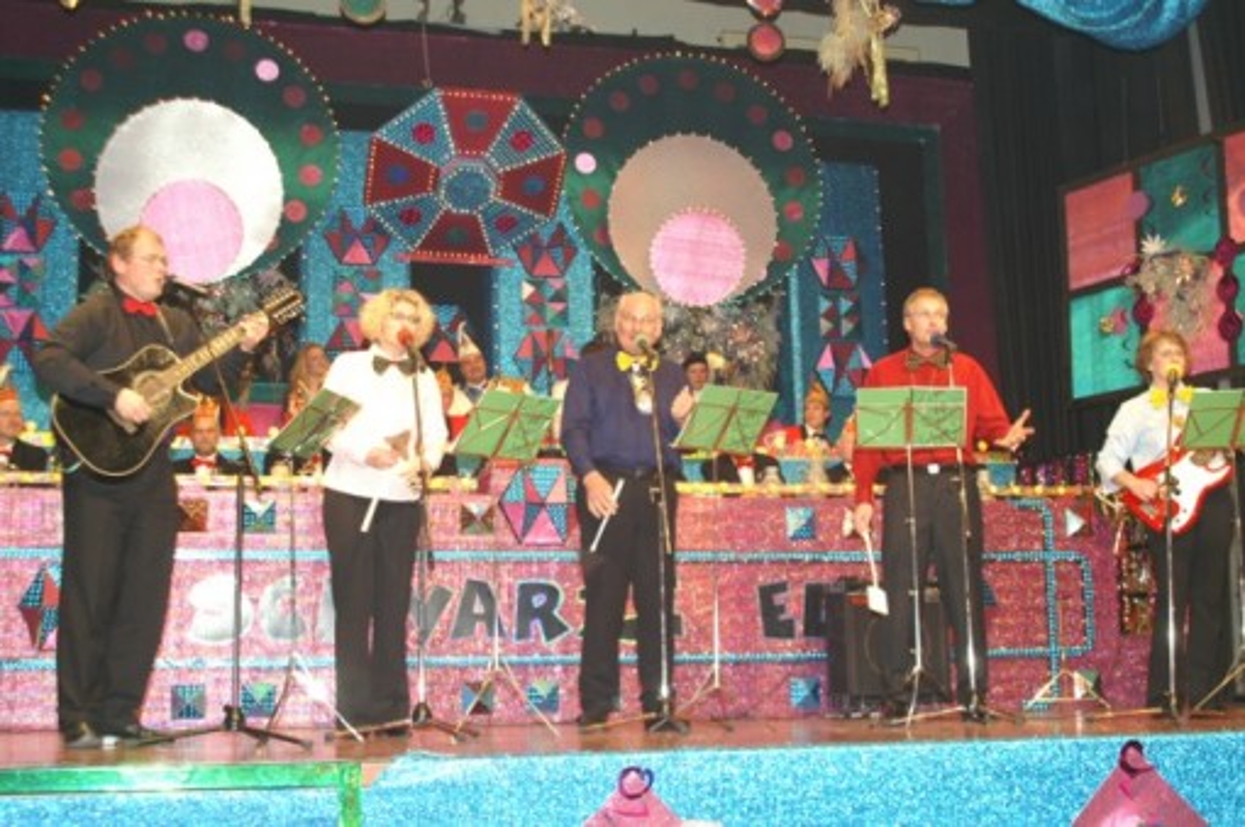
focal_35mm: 42
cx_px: 622
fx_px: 1451
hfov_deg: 46.4
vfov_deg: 31.8
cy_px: 414
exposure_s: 1/60
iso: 400
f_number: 4
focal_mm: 28
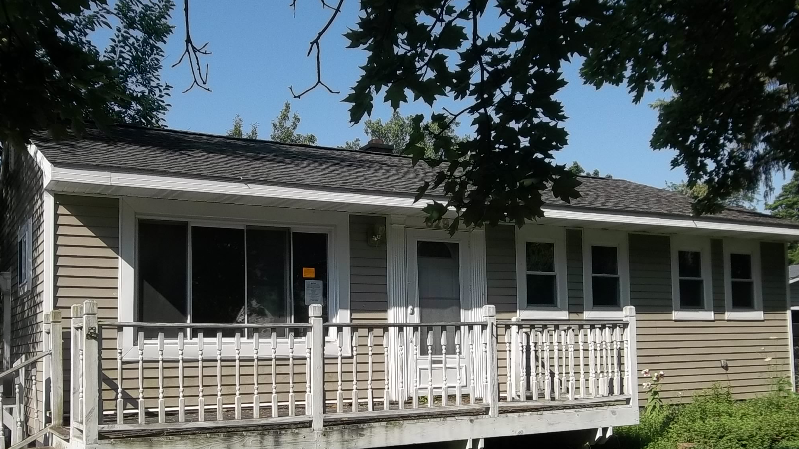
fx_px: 869
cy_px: 301
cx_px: 404
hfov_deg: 49.4
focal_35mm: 41
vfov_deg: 28.8
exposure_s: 1/125
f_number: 10.1
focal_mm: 6.6
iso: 80
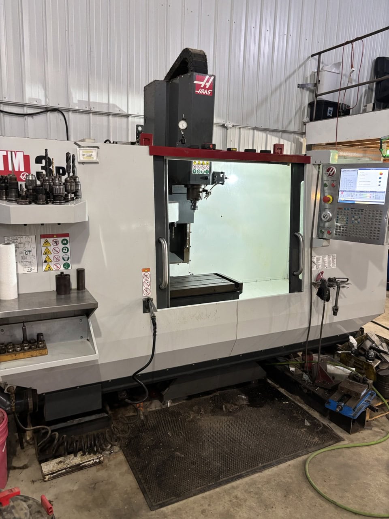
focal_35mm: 26
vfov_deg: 67.3
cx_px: 194
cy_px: 260
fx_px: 390
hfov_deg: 53.1
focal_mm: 6
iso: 200
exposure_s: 1/60
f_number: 1.6
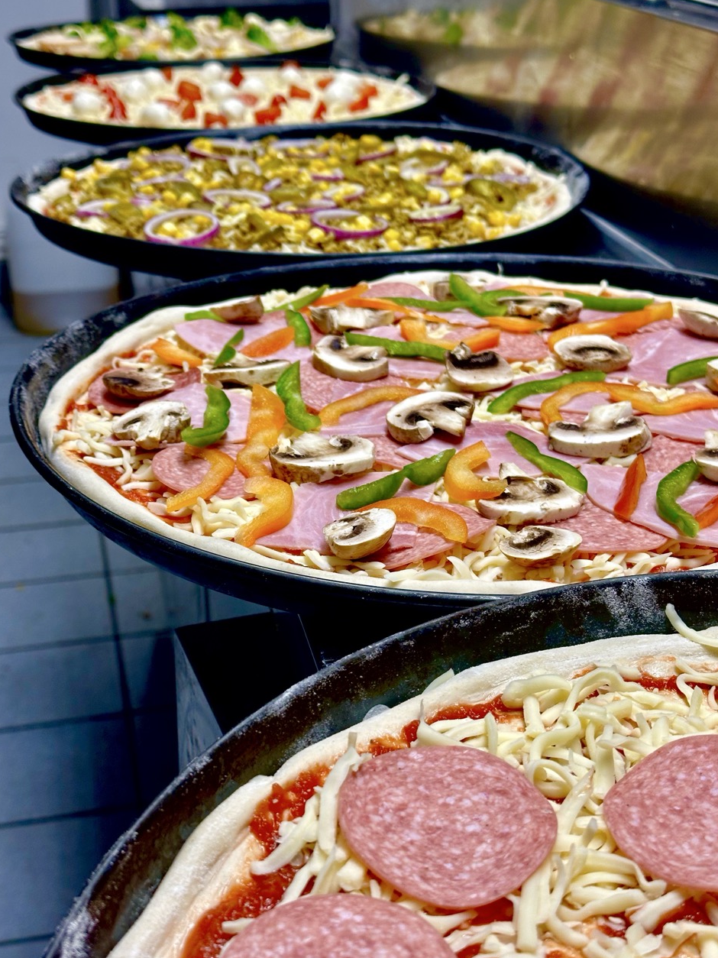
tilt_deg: -23.6
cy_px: 472
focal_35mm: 49
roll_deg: +0.0
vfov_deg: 38.9
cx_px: 363
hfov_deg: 29.7
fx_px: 1356
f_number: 1.78
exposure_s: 1/50
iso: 100
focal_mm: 6.86
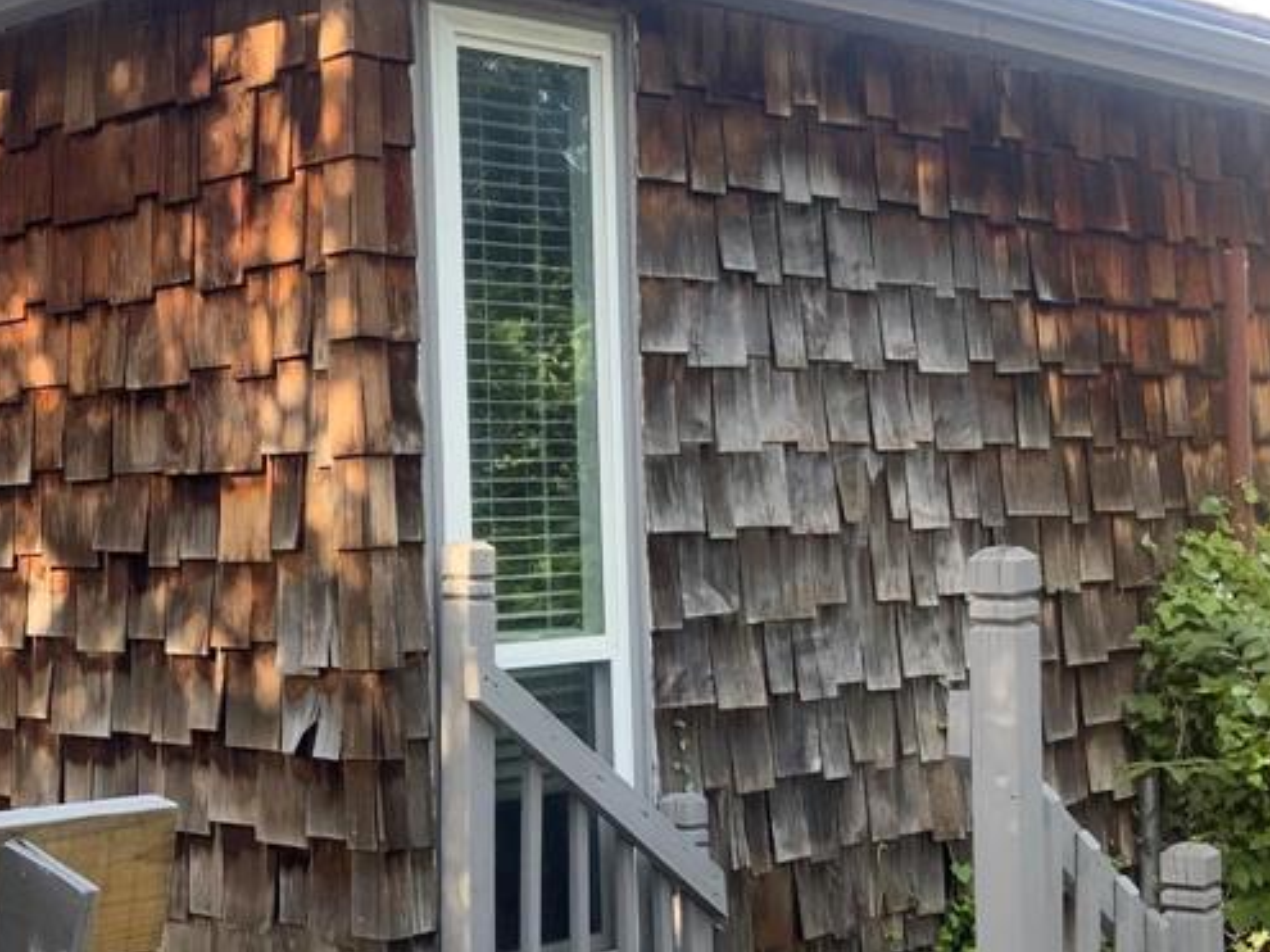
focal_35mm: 60
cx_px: 149
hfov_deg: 30.9
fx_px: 2201
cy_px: 585
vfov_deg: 24.3
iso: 32
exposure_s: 1/122
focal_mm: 3
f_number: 1.8
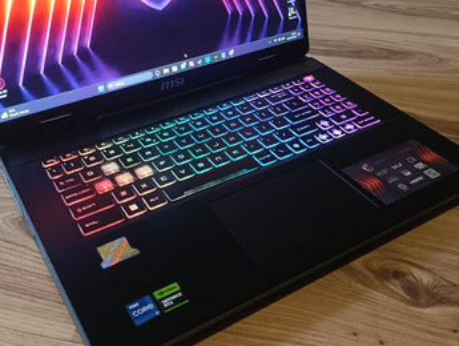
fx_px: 531
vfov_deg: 35.4
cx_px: 188
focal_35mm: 40
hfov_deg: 46.5
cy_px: 92
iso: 1118
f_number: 1.65
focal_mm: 6.11
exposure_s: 1/25
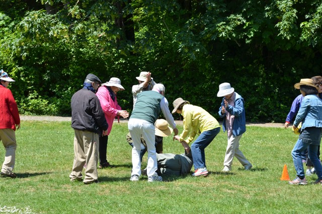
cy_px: 107
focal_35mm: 105
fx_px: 937
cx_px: 161
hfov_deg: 19.5
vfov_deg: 13.0
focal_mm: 70
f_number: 8
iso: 200
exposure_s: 1/250
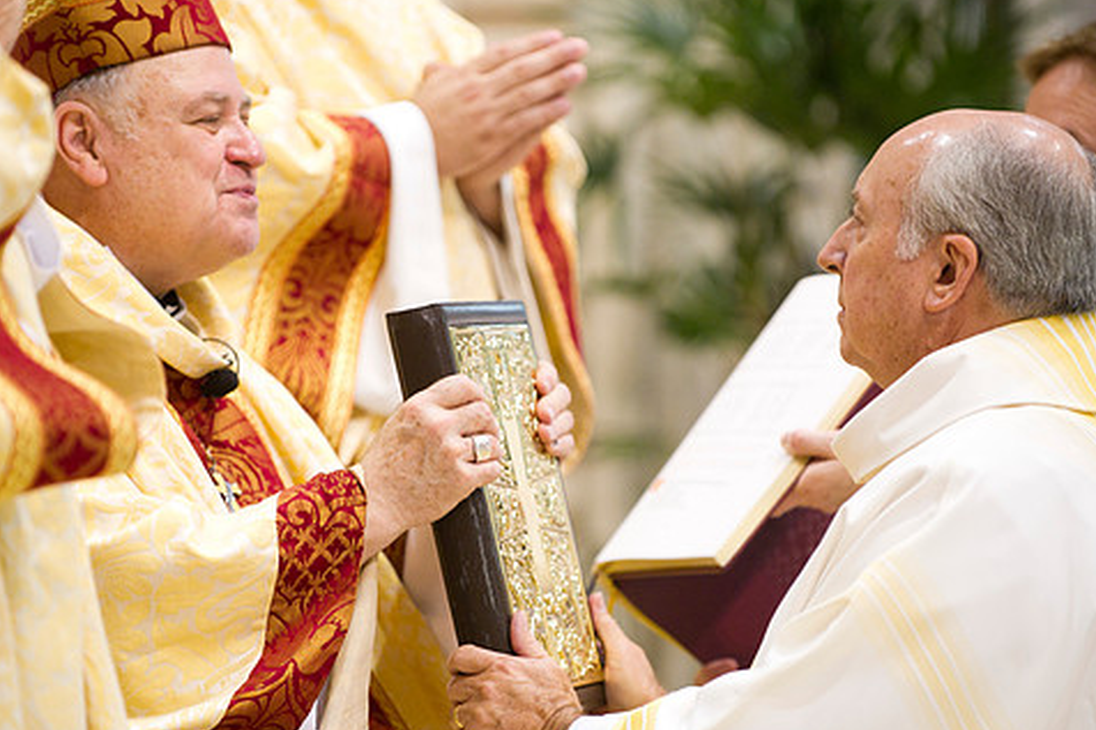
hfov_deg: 10.6
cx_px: 500
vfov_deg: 7.0
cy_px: 394
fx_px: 5934
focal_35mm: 195
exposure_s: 1/100
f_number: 2.8
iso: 2000
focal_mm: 160
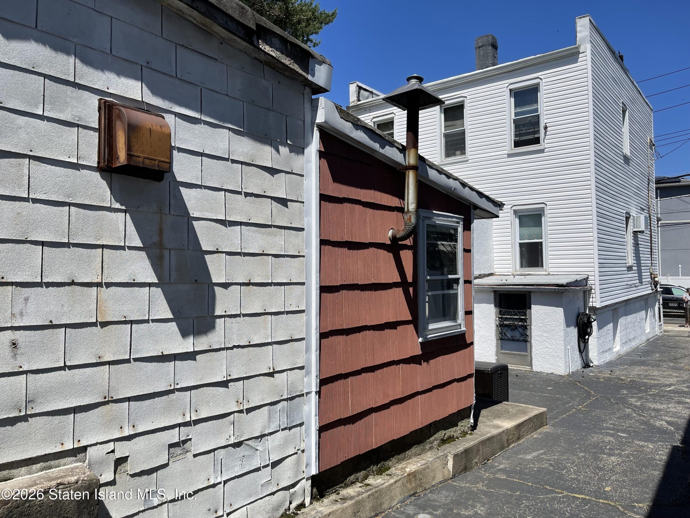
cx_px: 345
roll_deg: +0.4
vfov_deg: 54.9
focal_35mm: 25
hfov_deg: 69.4
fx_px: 498
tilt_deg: +0.6
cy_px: 259
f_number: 1.6
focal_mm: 5.1
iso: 32
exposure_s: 1/4717
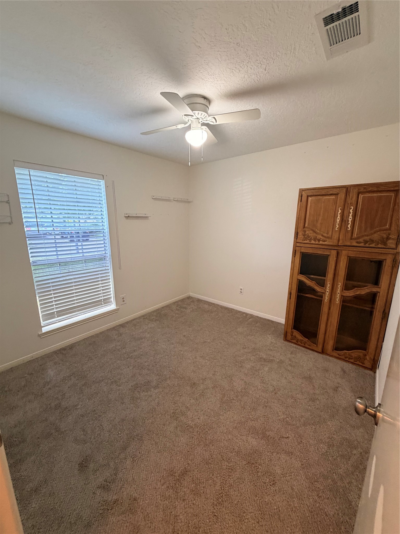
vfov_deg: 102.1
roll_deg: +0.7
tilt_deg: -11.1
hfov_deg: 85.7
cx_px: 200
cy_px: 267
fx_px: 216
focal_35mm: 14
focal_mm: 2.22
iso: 250
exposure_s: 1/60
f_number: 2.2
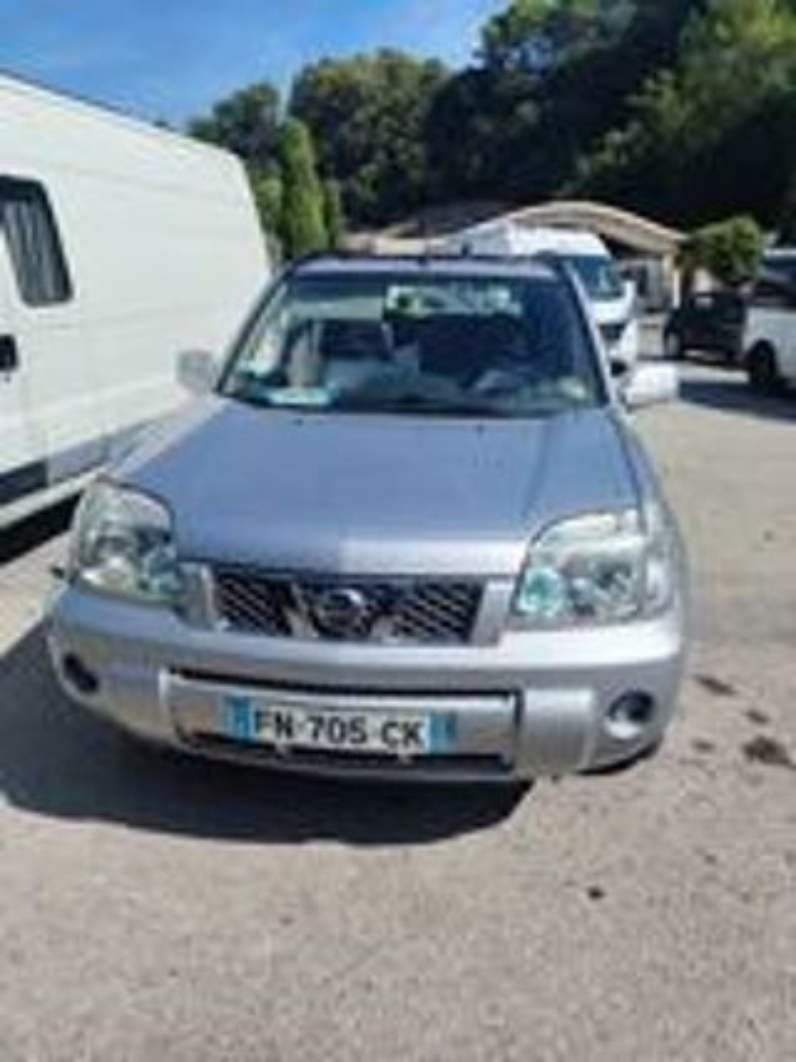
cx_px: 398
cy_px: 531
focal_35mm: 24
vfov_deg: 71.6
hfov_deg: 56.8
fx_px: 736
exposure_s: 1/1618
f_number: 1.75
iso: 101
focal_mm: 5.25
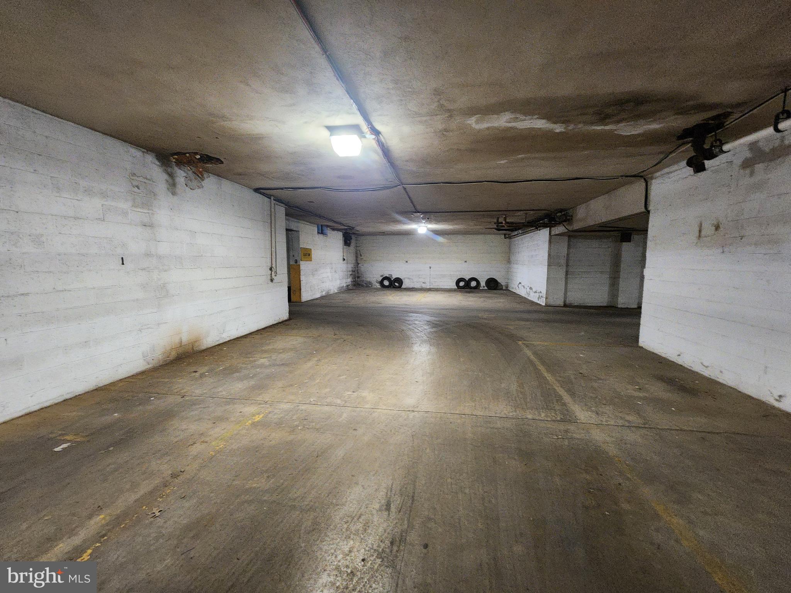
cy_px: 296
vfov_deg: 89.9
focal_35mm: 13
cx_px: 396
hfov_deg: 106.2
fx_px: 297
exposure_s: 1/30
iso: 640
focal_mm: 2.2
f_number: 2.2
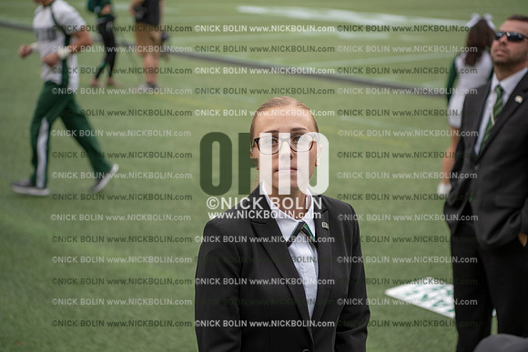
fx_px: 1027
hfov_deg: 28.8
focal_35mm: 70
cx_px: 264
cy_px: 176
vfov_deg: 19.5
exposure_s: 1/640
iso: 250
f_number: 3.5
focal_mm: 70
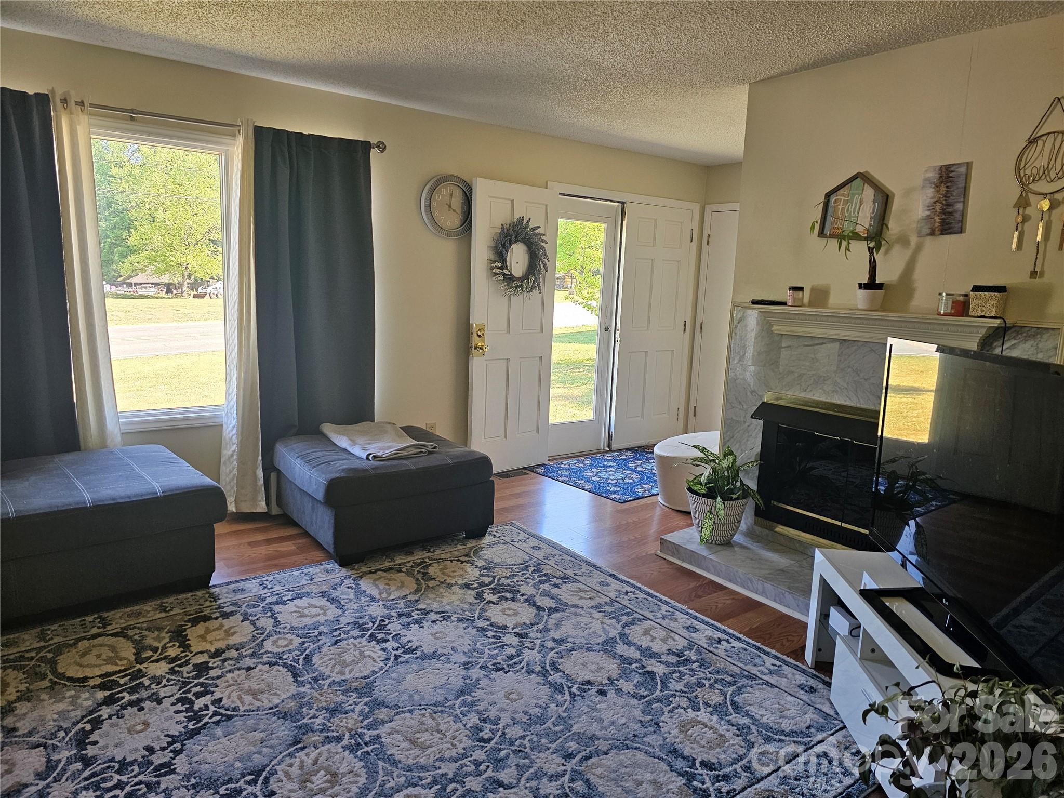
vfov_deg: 58.9
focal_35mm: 23
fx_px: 707
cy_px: 399
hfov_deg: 73.9
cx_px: 532
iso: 160
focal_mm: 6.3
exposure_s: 1/120
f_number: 1.7
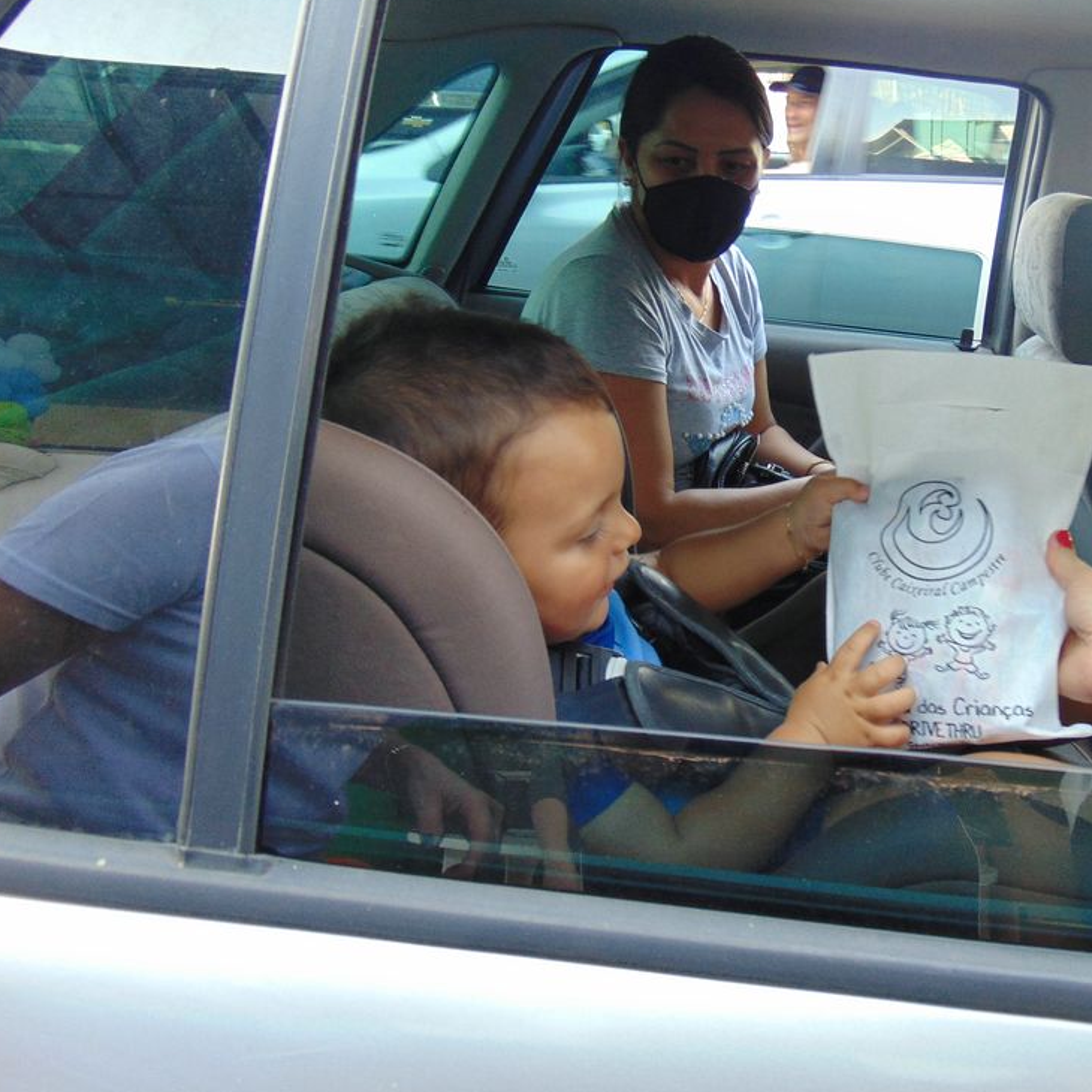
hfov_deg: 51.2
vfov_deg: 52.5
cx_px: 758
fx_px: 1106
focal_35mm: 31
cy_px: 528
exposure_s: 1/40
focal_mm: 4.5
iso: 80
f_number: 3
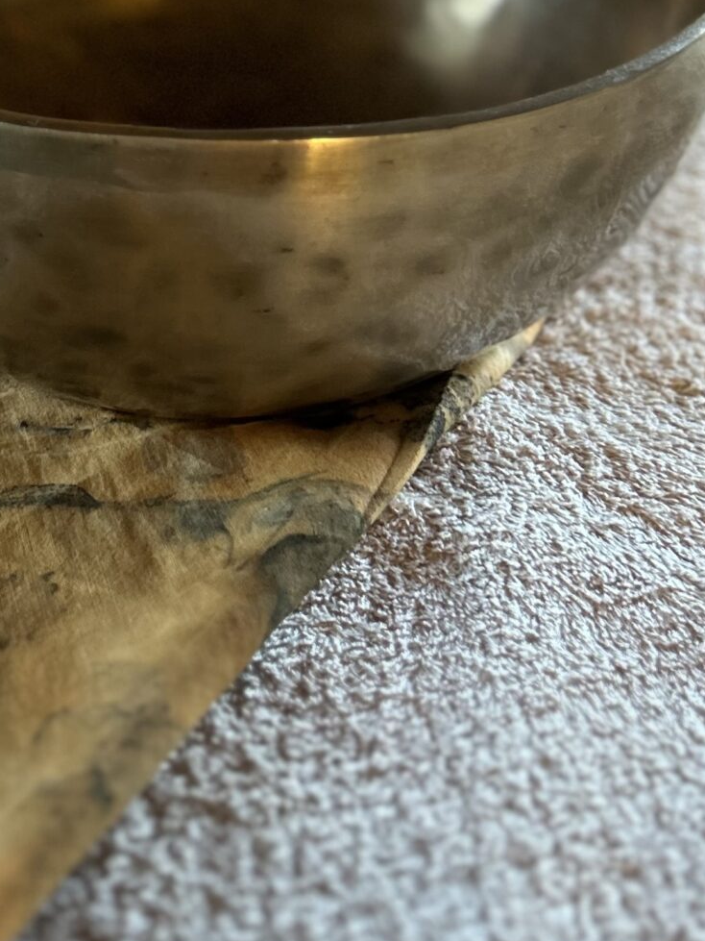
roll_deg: -1.1
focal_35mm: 68
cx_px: 92
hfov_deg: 21.2
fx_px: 1847
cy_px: -158
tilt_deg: -17.3
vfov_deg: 25.9
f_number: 1.5
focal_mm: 5.7
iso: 250
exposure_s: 1/50
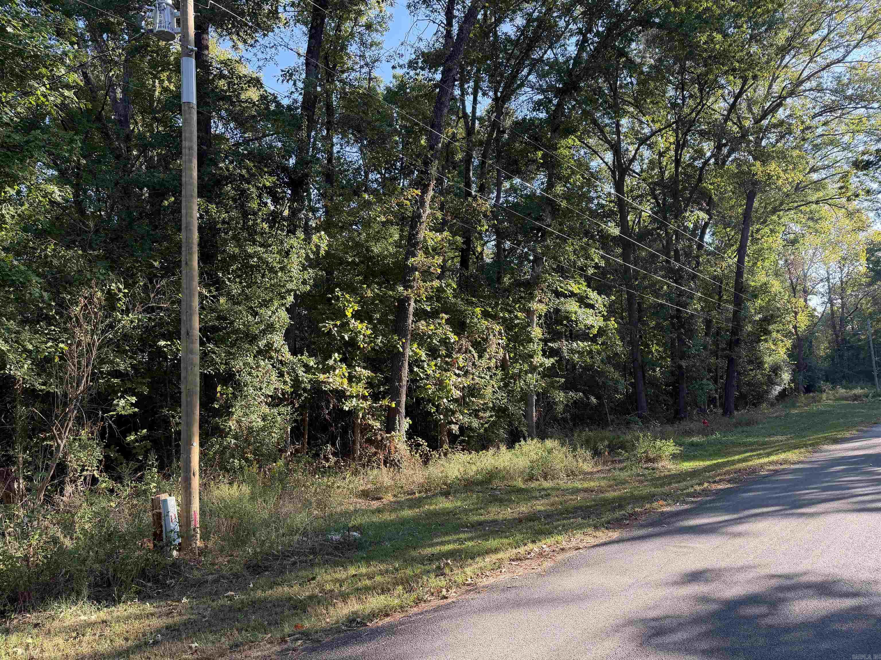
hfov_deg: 71.6
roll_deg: +2.1
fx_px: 611
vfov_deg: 56.8
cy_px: 330
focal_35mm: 24
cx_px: 440
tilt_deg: +4.3
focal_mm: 6.76
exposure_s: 1/405
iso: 100
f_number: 1.78
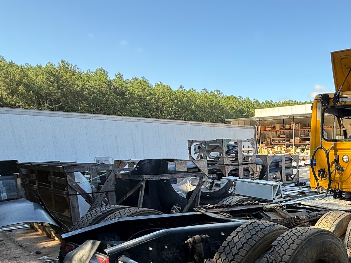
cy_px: 202
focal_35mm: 30
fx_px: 304
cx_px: 303
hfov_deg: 53.9
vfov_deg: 45.0
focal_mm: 2
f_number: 2
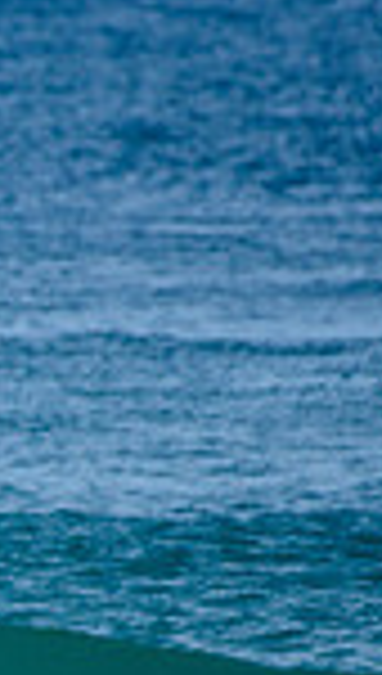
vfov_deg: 1.1
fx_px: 36190
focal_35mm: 2021
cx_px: -697
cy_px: 745
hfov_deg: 0.6
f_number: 5.6
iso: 160
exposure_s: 1/2000
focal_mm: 500
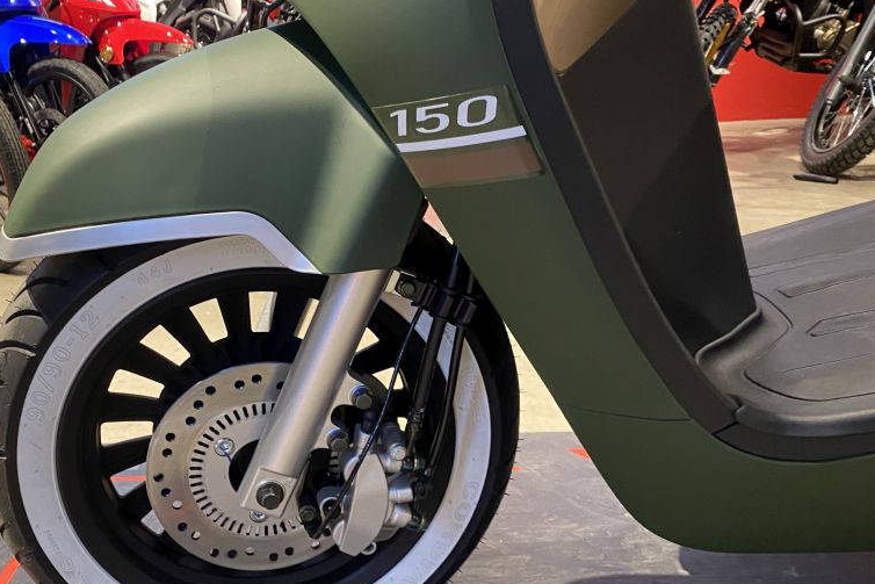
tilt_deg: -17.5
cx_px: 325
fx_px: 924
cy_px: 348
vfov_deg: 35.0
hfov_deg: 50.2
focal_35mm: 38
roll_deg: +3.1
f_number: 1.8
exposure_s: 1/50
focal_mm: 4.25
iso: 320
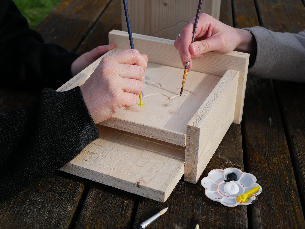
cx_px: 152
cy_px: 114
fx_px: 441
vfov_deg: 29.1
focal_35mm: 50
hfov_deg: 38.2
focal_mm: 25
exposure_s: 1/800
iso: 200
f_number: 5
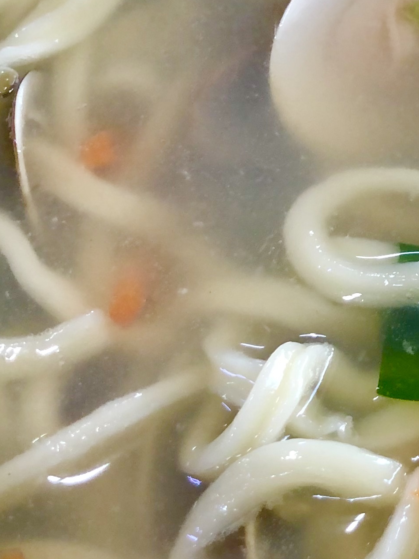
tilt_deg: -51.8
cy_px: 218
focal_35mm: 89
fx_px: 1436
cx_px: 612
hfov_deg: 15.4
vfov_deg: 22.0
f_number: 1.8
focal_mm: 4
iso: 40
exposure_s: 1/30
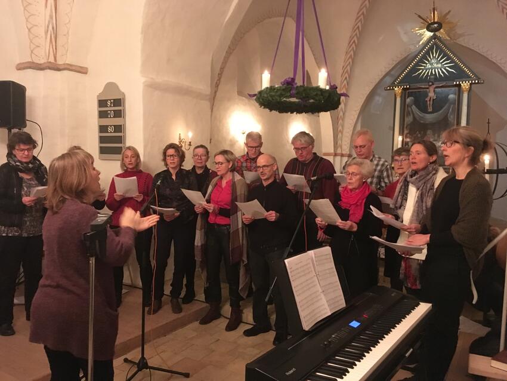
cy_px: 190
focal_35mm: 29
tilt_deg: -5.9
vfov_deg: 48.2
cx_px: 254
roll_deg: -0.5
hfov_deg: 61.6
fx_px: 425
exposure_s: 1/17
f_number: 2.2
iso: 320
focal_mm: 4.15
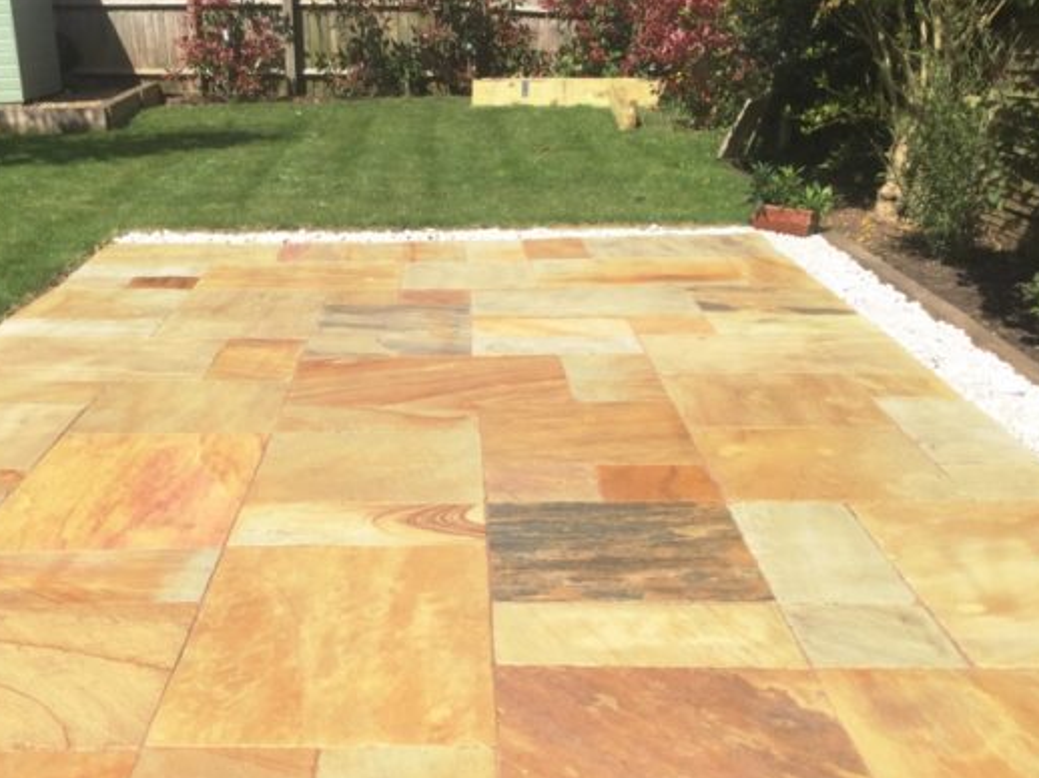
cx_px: 421
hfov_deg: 41.1
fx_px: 1380
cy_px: 529
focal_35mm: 46
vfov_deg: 31.2
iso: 25
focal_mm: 3.3
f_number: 2.4
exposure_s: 1/1567
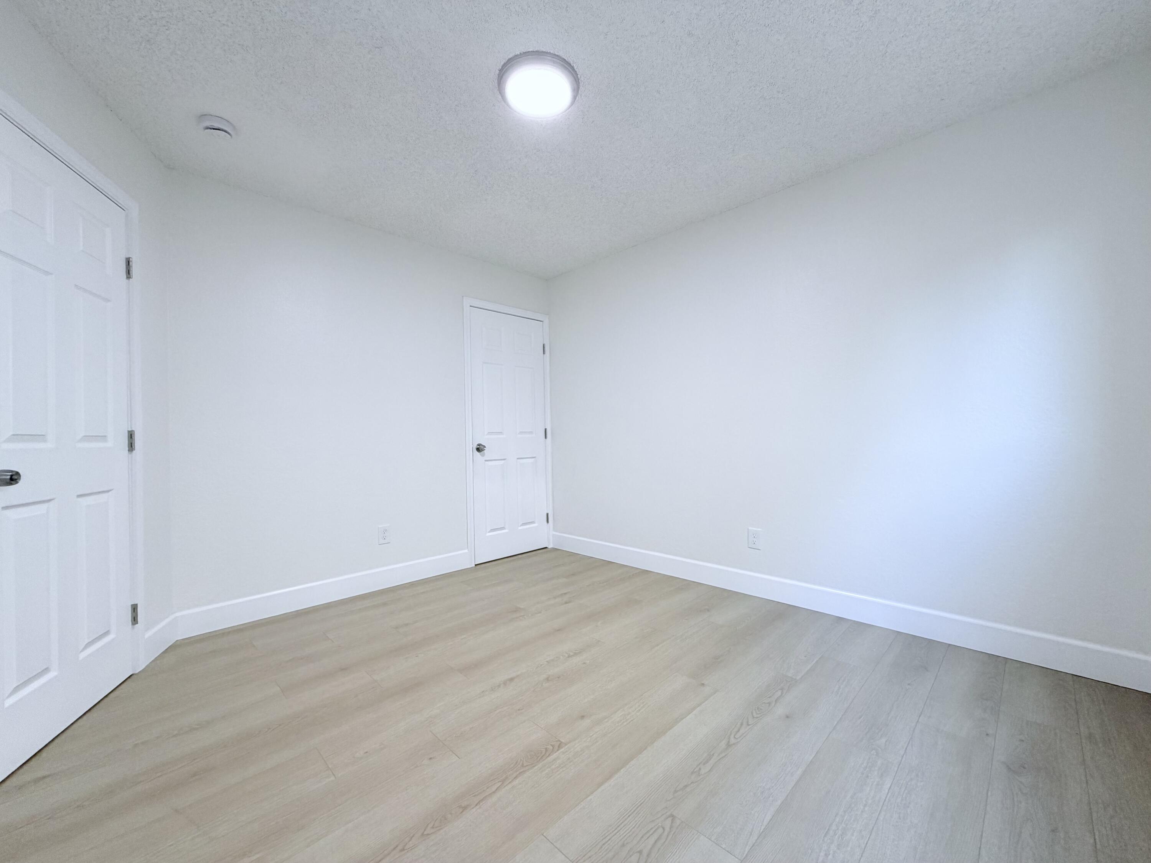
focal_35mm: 14
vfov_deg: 85.7
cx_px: 576
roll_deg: +1.7
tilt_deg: +0.0
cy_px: 432
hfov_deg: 102.1
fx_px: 466
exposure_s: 1/60
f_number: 2.2
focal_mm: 2.22
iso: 200
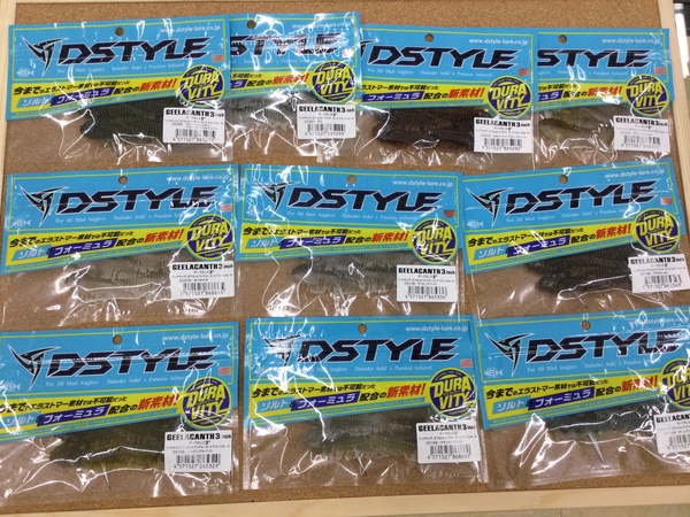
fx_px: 618
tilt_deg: -79.9
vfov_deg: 45.4
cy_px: 258
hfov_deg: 58.4
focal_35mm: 31
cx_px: 345
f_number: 2.4
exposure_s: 1/40
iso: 32
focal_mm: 3.3
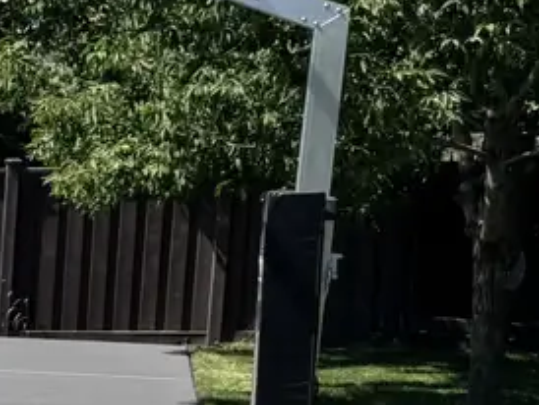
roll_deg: -0.1
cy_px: 456
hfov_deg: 12.5
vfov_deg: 11.6
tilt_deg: -8.1
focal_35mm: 126
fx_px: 1964
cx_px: -716
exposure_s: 1/5348
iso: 80
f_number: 1.78
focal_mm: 6.76
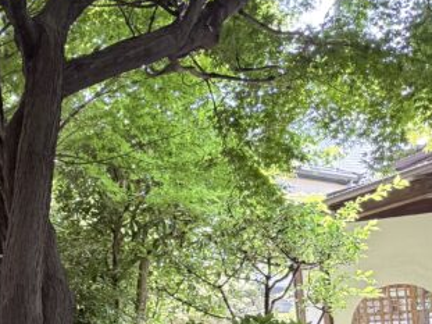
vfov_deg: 18.4
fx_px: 986
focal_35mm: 79
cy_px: 291
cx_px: -232
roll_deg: +1.1
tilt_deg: +6.4
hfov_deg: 20.7
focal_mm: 6.76
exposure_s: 1/121
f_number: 1.78
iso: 160
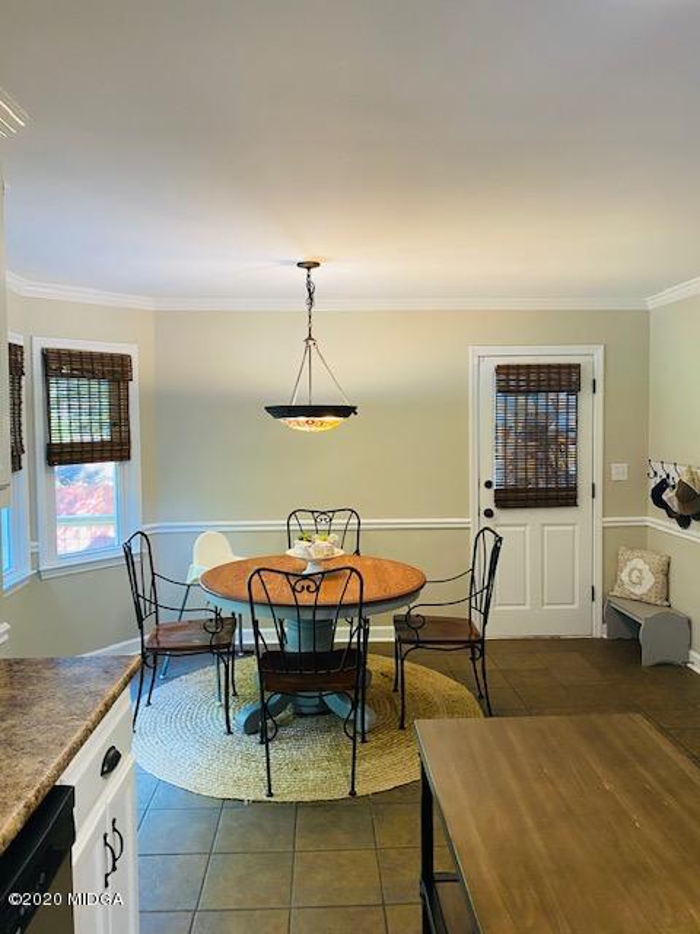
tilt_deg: -1.3
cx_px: 350
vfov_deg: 67.3
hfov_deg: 53.1
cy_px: 467
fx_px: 701
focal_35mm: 26
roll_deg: -0.2
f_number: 1.8
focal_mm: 4.25
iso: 200
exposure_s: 1/60
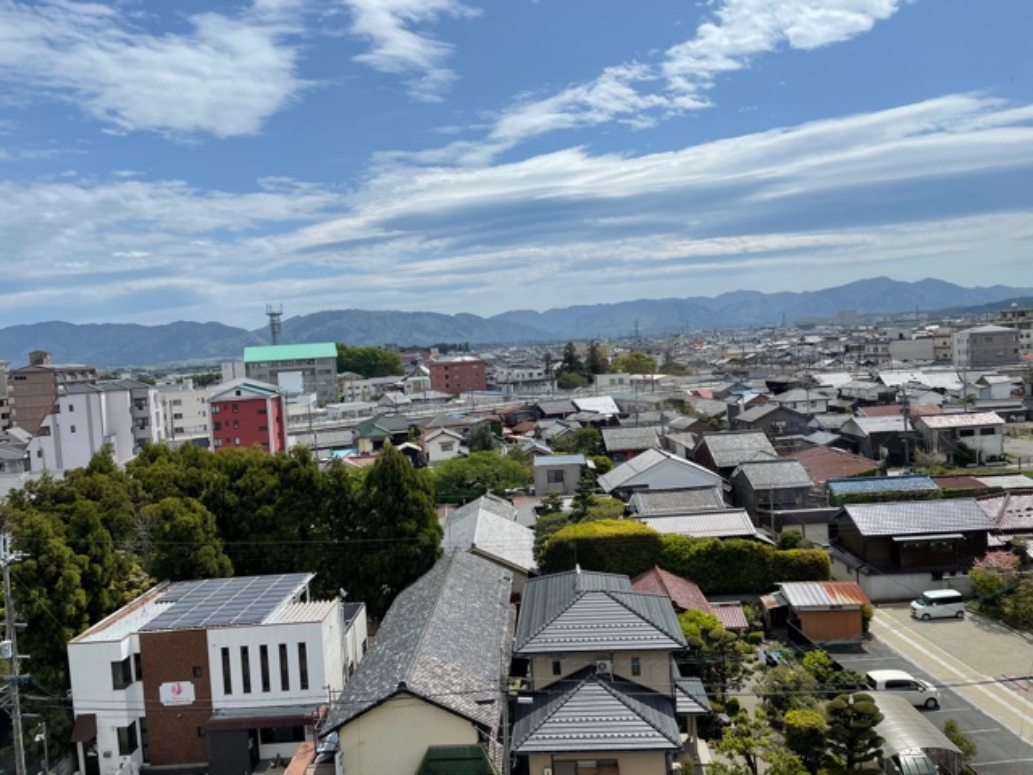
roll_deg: +3.8
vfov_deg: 53.1
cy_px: 388
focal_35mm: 26
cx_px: 516
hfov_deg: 67.3
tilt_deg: -3.2
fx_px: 776
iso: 32
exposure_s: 1/5814
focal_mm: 4.2
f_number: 1.6
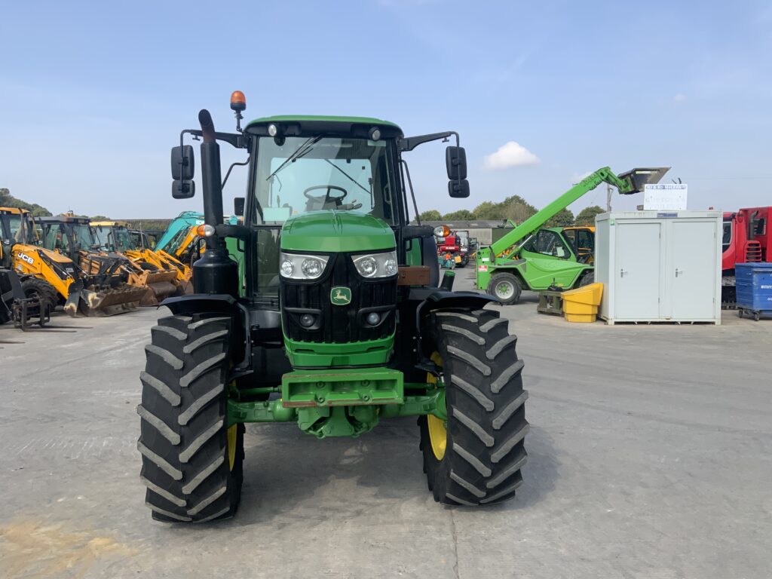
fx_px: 647
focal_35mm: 29
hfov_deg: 61.7
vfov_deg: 48.2
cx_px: 386
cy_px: 290
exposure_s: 1/1412
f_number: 1.8
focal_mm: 3
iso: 16
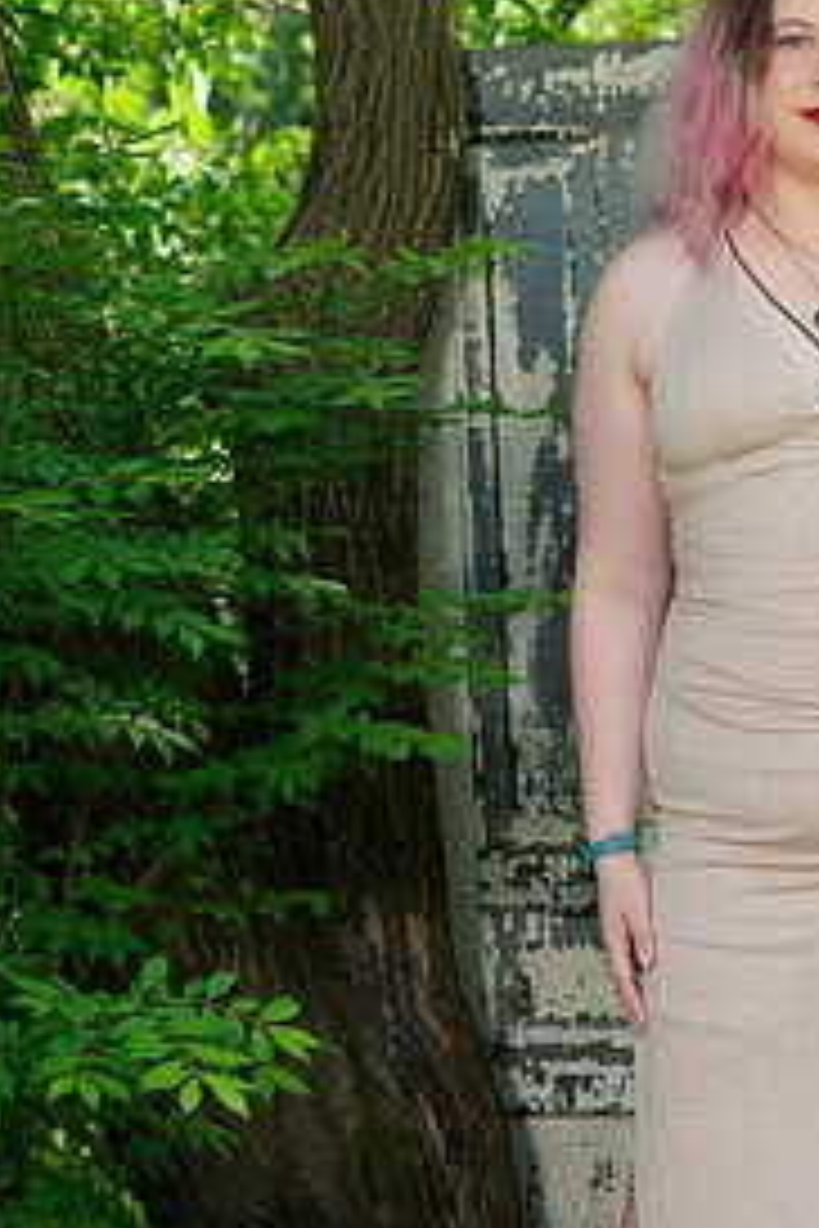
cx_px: 785
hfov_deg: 10.2
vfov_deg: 15.2
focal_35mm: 134
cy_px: 922
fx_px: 4572
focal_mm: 63
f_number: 5.6
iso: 250
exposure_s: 1/200
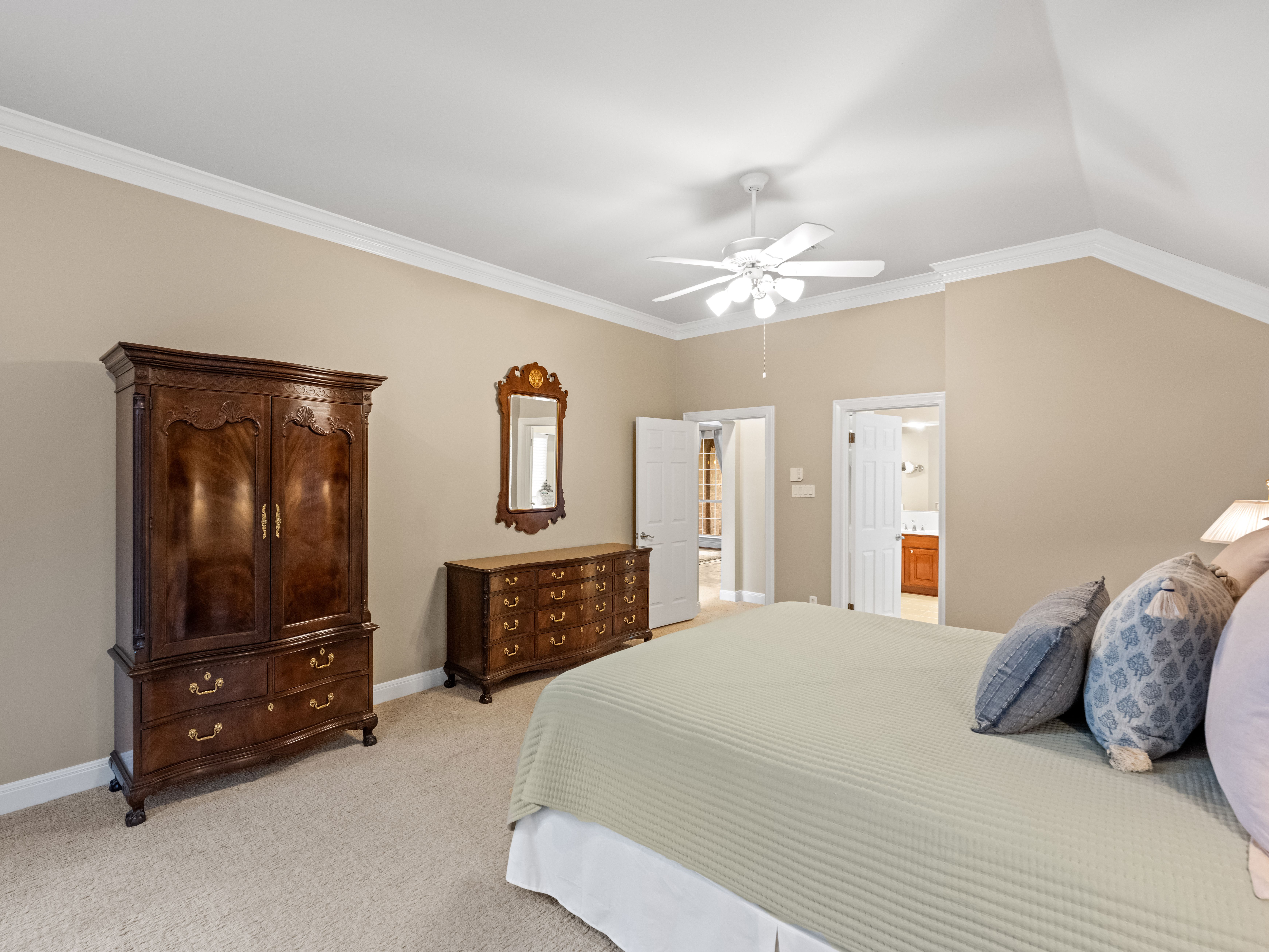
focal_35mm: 16
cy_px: 471
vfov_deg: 78.1
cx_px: 587
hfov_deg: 94.3
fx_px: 587
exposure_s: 1/13
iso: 2500
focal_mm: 14
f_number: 7.1
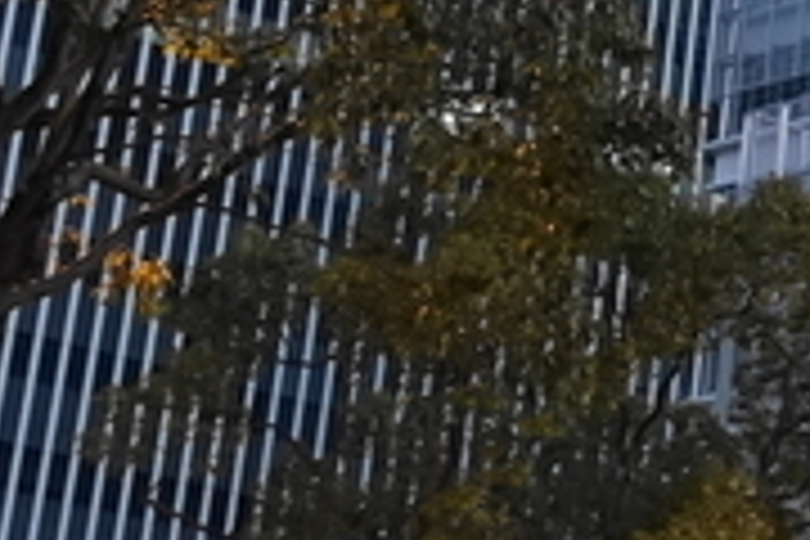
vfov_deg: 8.4
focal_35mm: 160
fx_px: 3600
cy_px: -189
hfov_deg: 11.9
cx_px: 1444
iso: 800
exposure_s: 1/30
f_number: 1.8
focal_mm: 8.8
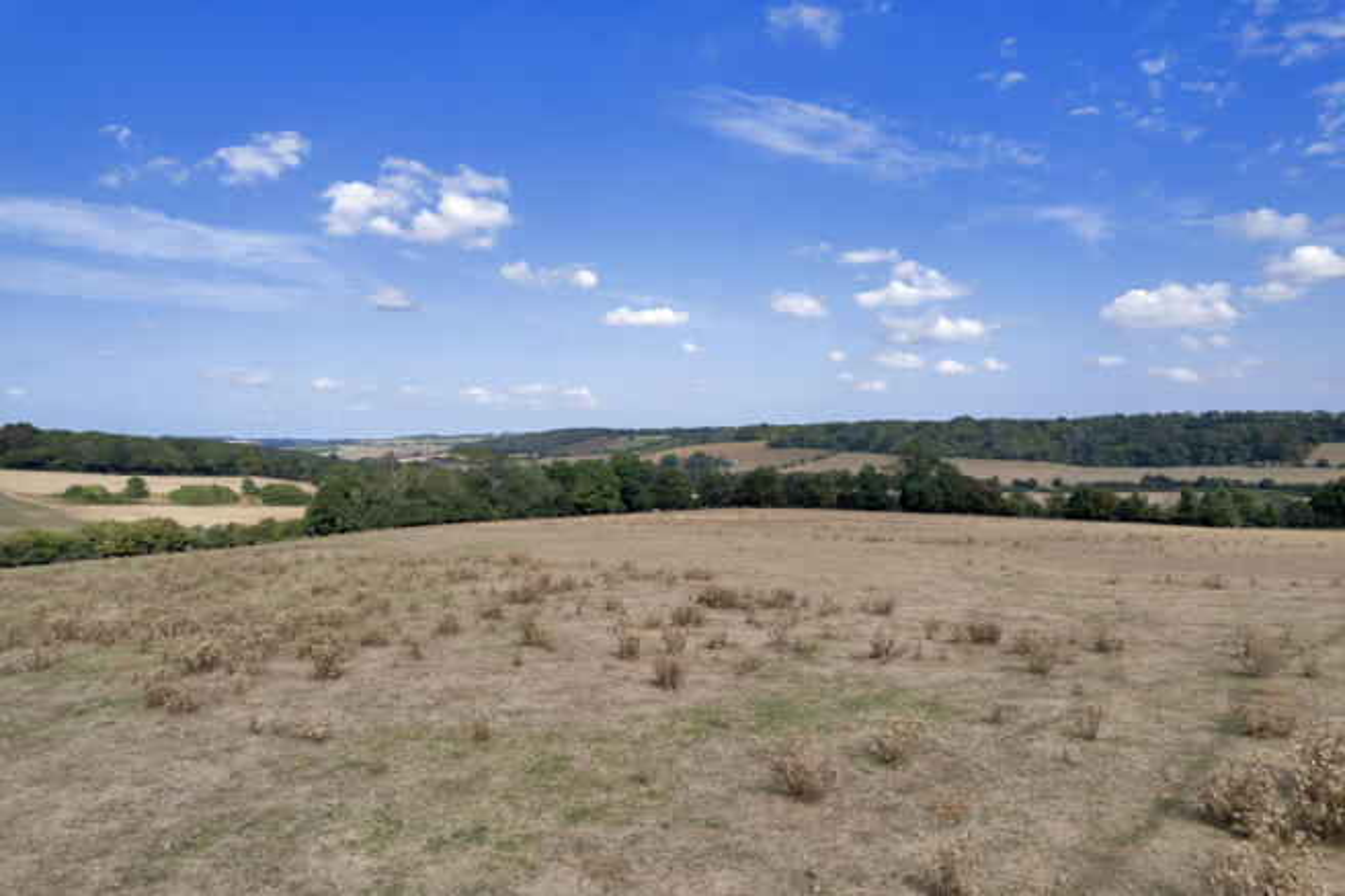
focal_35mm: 22
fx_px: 822
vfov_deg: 57.2
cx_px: 672
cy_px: 448
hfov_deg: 78.6
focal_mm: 8.38
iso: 100
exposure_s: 1/1600
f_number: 2.8
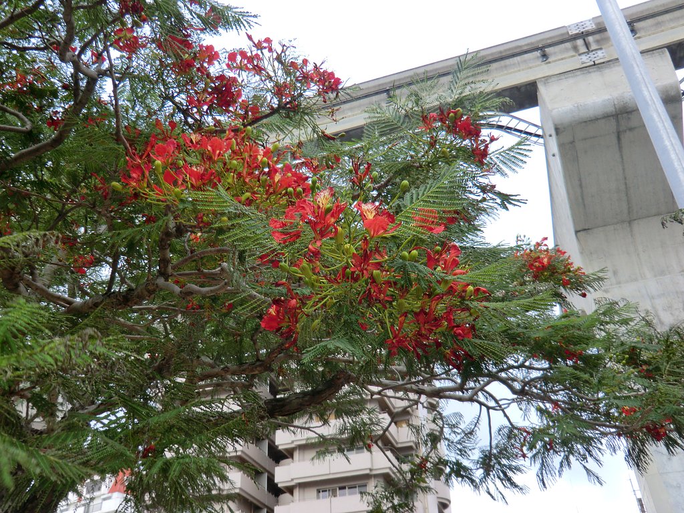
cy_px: 256
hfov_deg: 54.0
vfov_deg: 41.8
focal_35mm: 34
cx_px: 342
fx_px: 672
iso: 80
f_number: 3.6
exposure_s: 1/60
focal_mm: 6.1
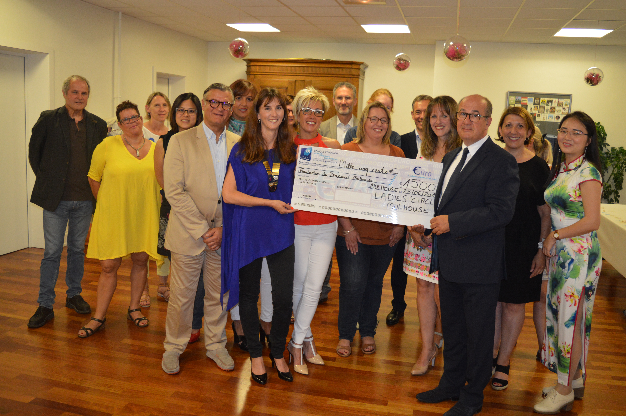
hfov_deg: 57.3
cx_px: 313
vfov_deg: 39.9
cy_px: 208
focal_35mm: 33
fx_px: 573
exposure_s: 1/60
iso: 900
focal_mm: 22
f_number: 3.8
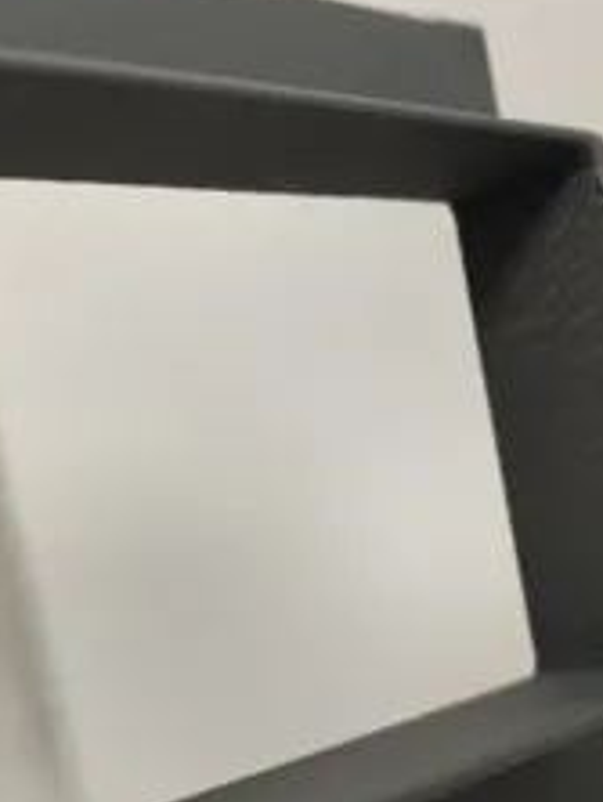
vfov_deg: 42.0
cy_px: 379
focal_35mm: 45
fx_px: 1043
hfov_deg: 31.2
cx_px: 509
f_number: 1.89
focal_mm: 5.43
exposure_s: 1/100
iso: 182
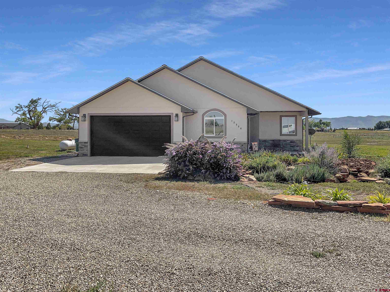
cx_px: 195
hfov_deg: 67.3
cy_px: 146
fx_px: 293
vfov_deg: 53.1
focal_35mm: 26
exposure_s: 1/4500
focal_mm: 5.1
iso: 32
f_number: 1.6
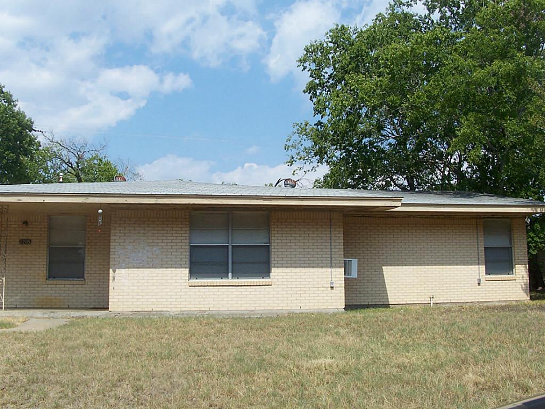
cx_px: 272
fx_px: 551
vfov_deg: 40.7
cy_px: 204
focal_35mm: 35
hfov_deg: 52.6
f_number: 5.6
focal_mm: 6
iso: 80
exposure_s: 1/500
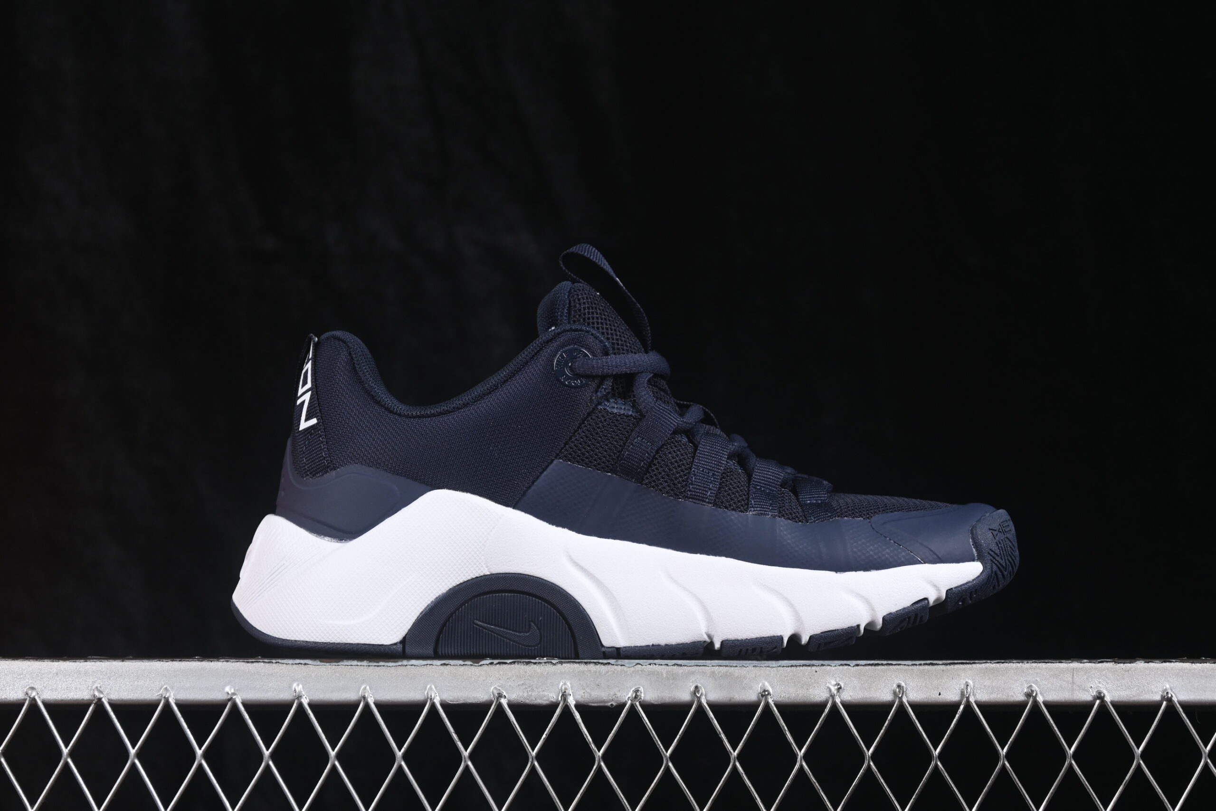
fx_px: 2533
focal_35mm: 75
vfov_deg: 18.2
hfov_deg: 27.0
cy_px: 406
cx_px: 608
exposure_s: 1/60
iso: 160
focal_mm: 50
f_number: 6.3
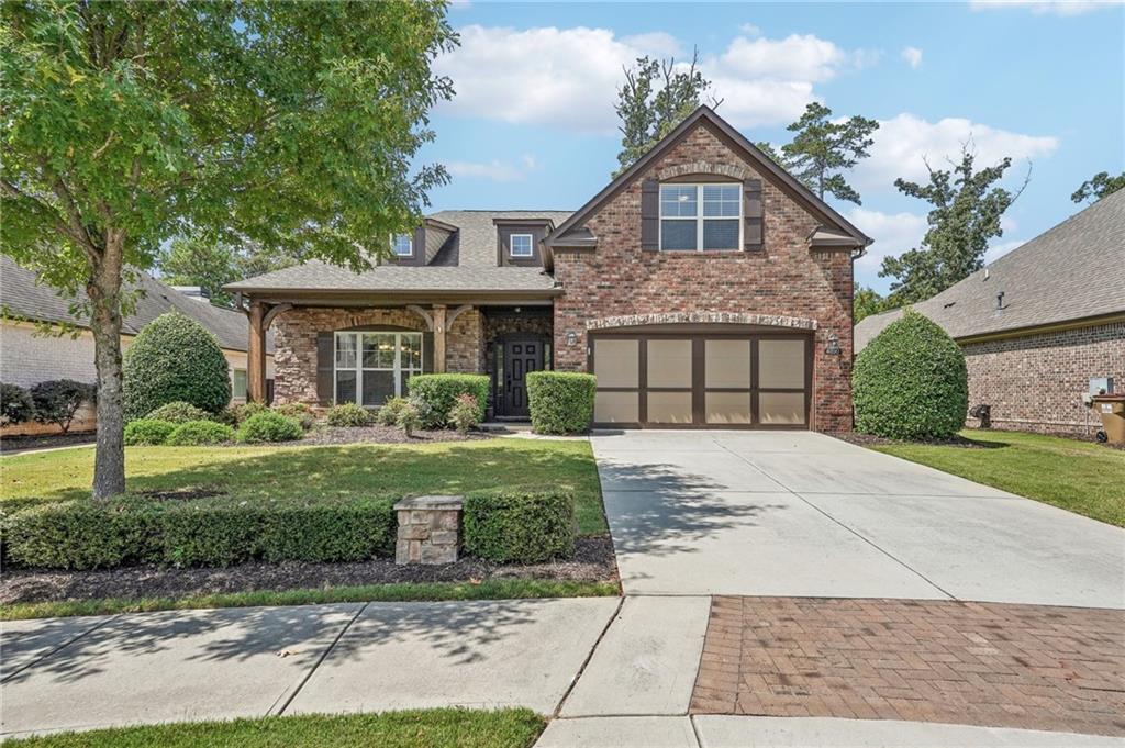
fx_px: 656
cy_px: 374
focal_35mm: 21
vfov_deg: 59.4
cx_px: 562
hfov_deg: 81.2
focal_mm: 21
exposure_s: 1/1000
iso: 400
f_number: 8
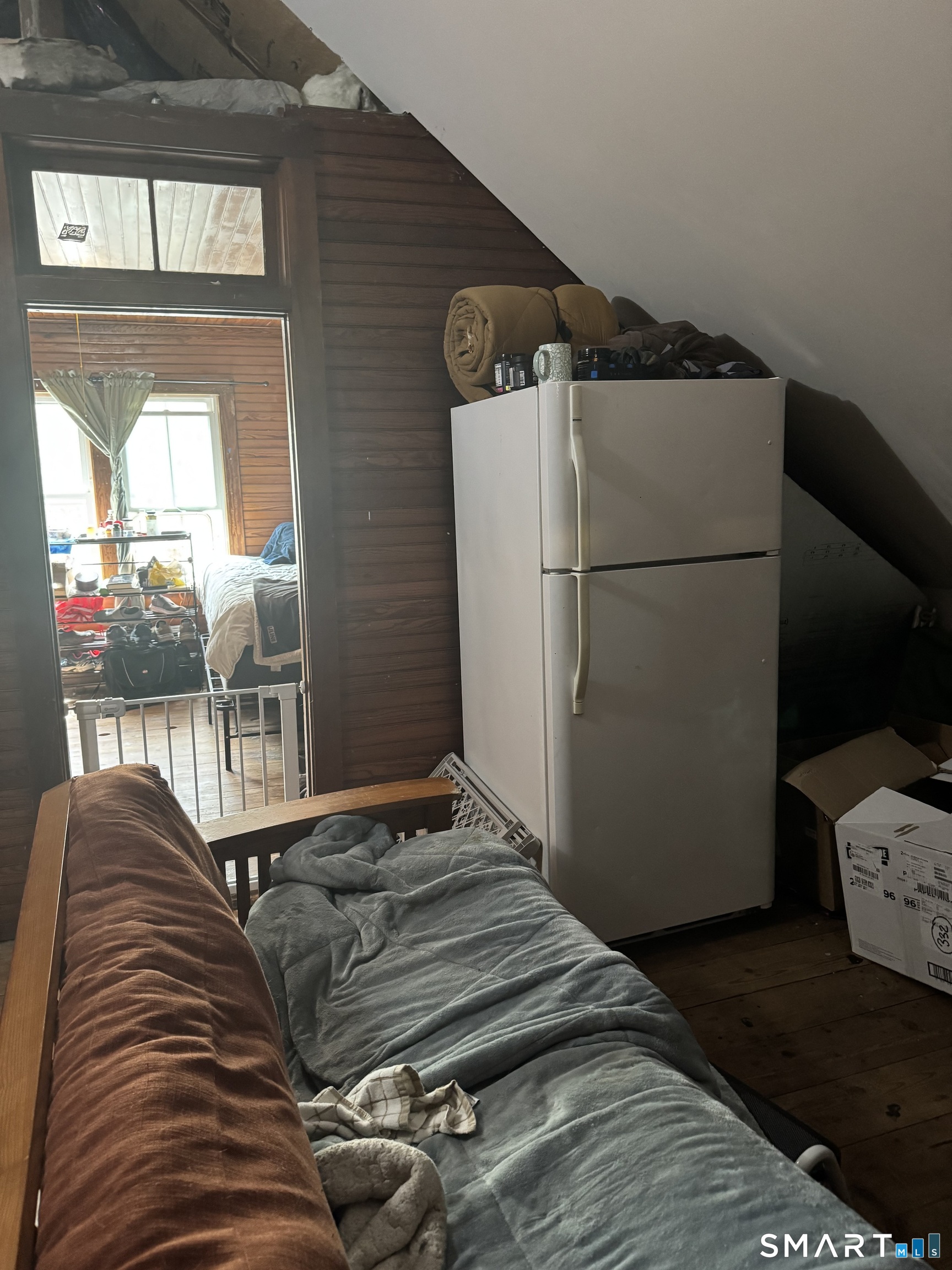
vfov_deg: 71.6
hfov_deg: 56.8
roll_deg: +0.5
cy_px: 635
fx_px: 880
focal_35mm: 24
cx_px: 476
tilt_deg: -9.4
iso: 1000
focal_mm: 6.76
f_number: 1.78
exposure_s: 1/40
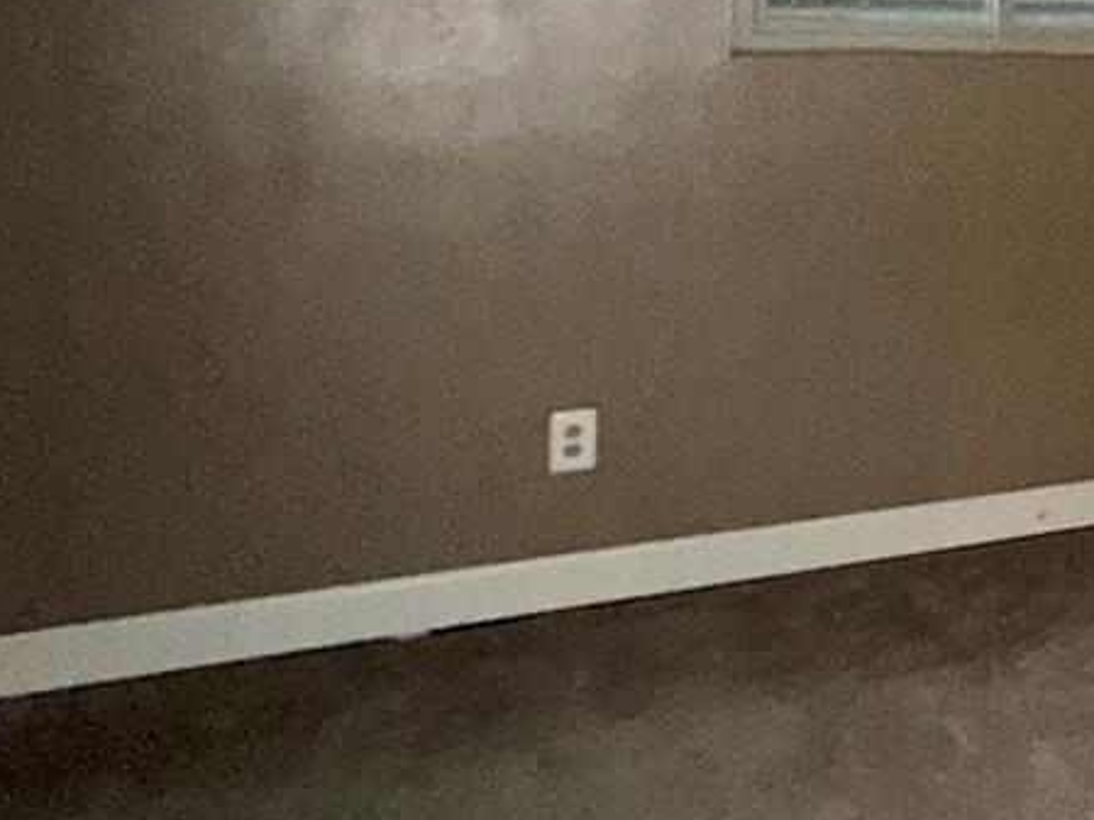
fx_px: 1580
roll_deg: -1.7
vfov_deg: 27.6
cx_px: 1534
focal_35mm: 50
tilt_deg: -0.3
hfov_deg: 28.6
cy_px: 27
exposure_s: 1/26
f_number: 2.2
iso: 500
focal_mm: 2.22
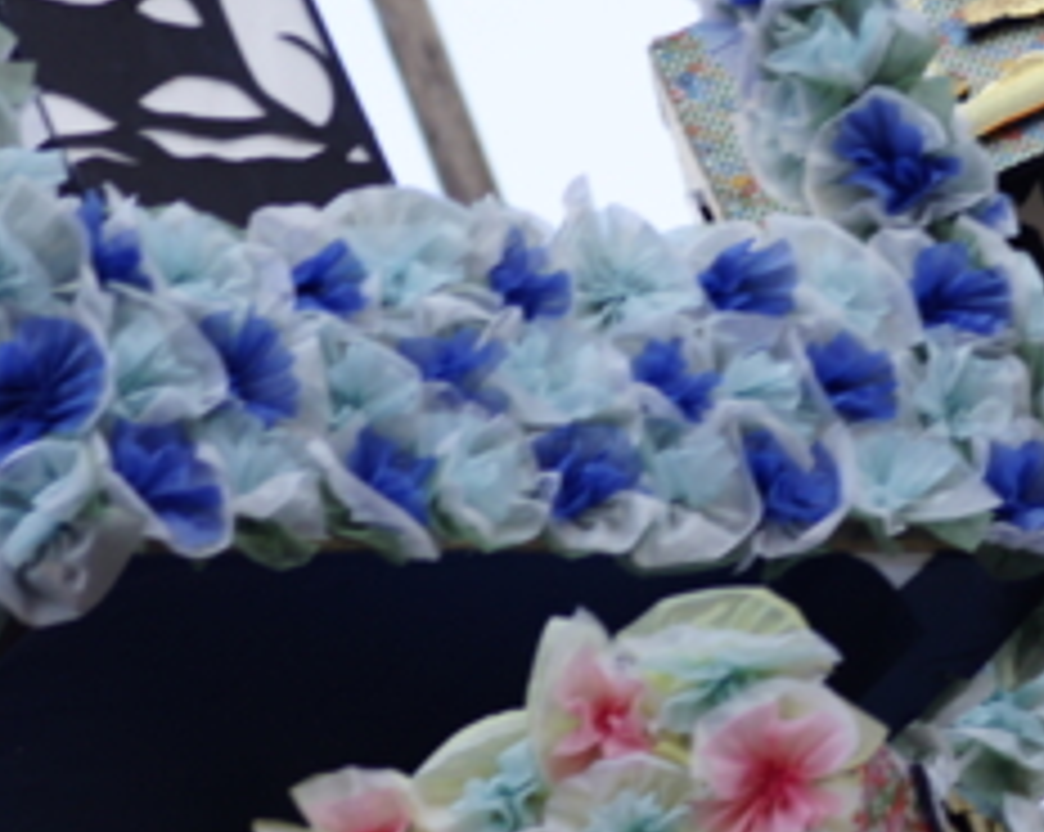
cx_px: 824
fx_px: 11233
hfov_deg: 5.3
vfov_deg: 4.2
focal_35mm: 364
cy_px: 133
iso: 200
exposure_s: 1/320
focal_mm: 100
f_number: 4
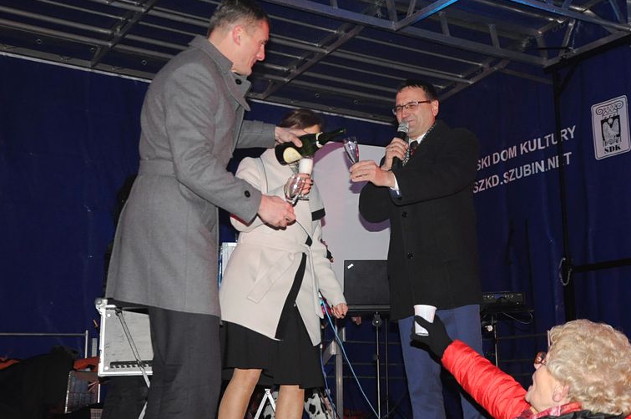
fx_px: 945
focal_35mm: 54
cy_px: 194
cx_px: 329
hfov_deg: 36.9
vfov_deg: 25.0
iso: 1600
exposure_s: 1/60
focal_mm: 32
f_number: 5
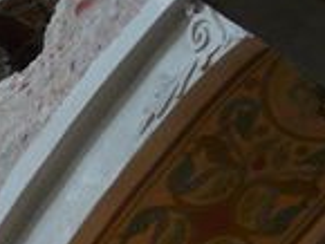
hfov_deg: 7.5
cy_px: 466
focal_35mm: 248
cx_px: -419
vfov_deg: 5.9
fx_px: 2330
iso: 200
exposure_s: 1/15
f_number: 3.2
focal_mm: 7.4
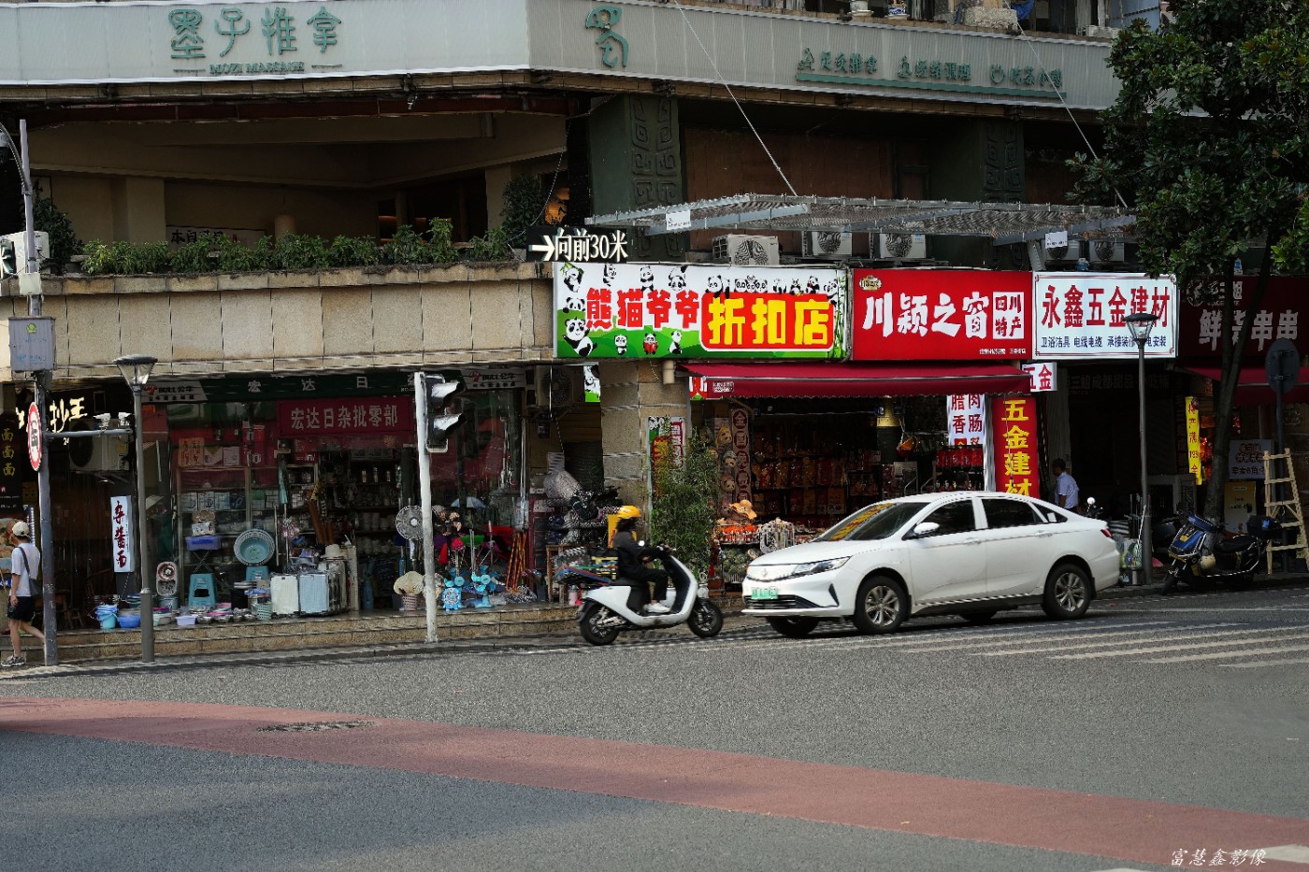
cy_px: 436
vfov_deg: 19.5
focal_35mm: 70
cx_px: 654
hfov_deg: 28.8
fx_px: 2545
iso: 160
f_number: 4.5
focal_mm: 70
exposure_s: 1/160
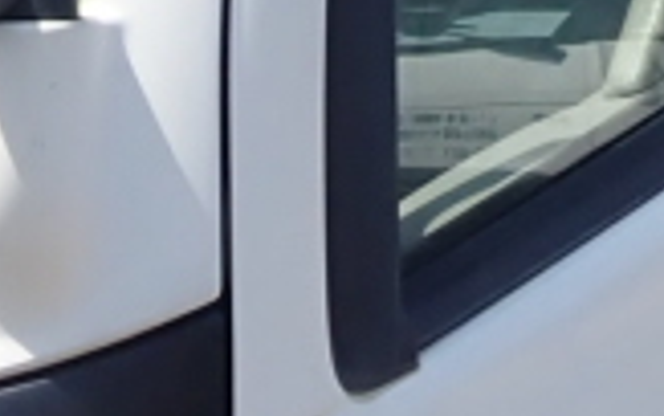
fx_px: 3765
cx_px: -20
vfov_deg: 6.3
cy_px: 469
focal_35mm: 208
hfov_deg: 10.0
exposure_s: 1/160
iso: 100
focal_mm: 4.5
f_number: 8
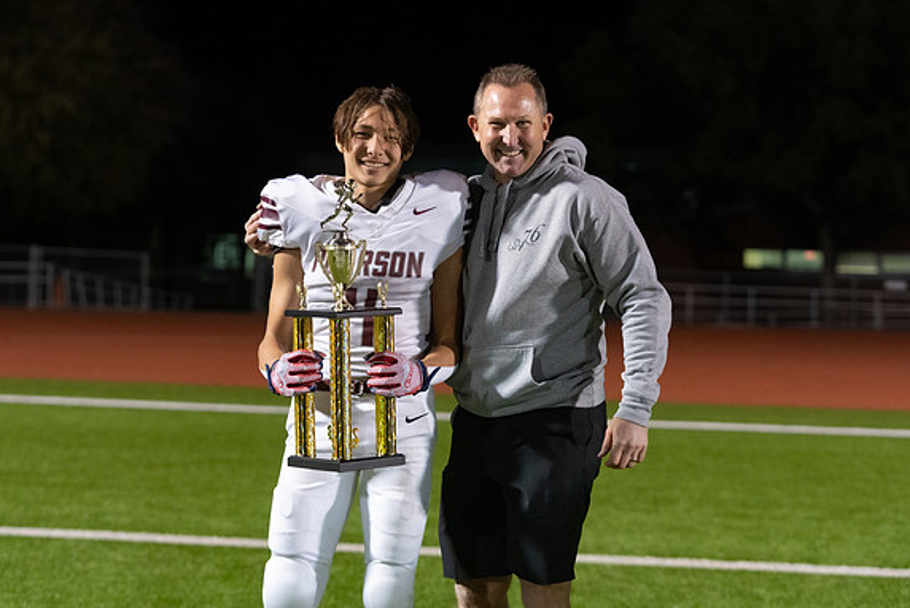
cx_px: 413
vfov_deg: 15.0
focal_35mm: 91
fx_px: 2301
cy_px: 279
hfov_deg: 22.4
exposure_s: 1/320
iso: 4000
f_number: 3.5
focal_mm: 82
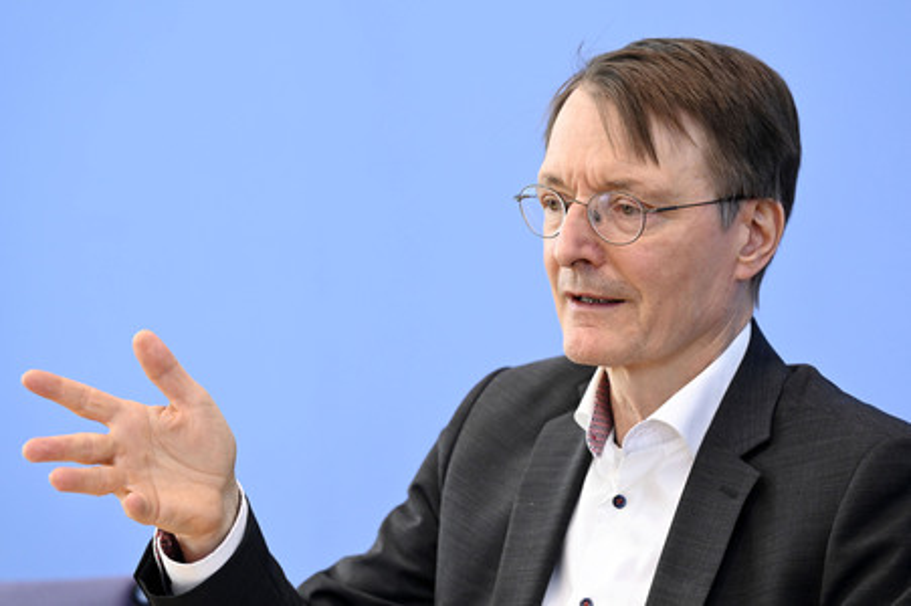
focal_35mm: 200
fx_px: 5057
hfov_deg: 10.3
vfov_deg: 6.9
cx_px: 456
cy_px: 303
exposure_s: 1/800
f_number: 4.5
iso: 3200
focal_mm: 200
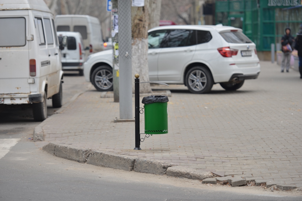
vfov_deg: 11.0
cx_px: 151
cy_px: 100
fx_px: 1049
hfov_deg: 16.4
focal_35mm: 125
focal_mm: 125
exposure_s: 1/125
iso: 100
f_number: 2.8
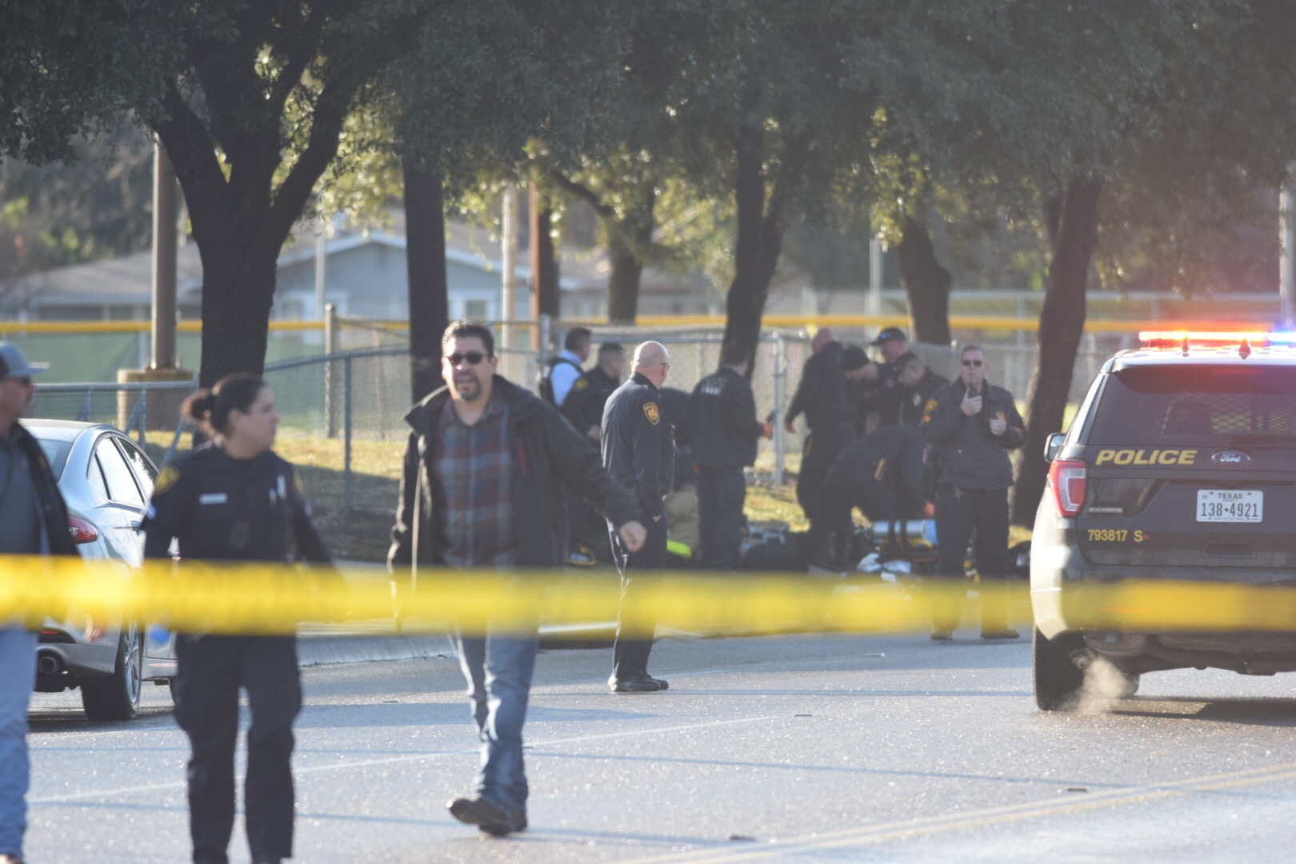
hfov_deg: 4.6
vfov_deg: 3.1
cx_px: 648
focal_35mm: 450
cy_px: 432
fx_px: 16199
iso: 560
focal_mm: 300
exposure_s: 1/1000
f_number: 4
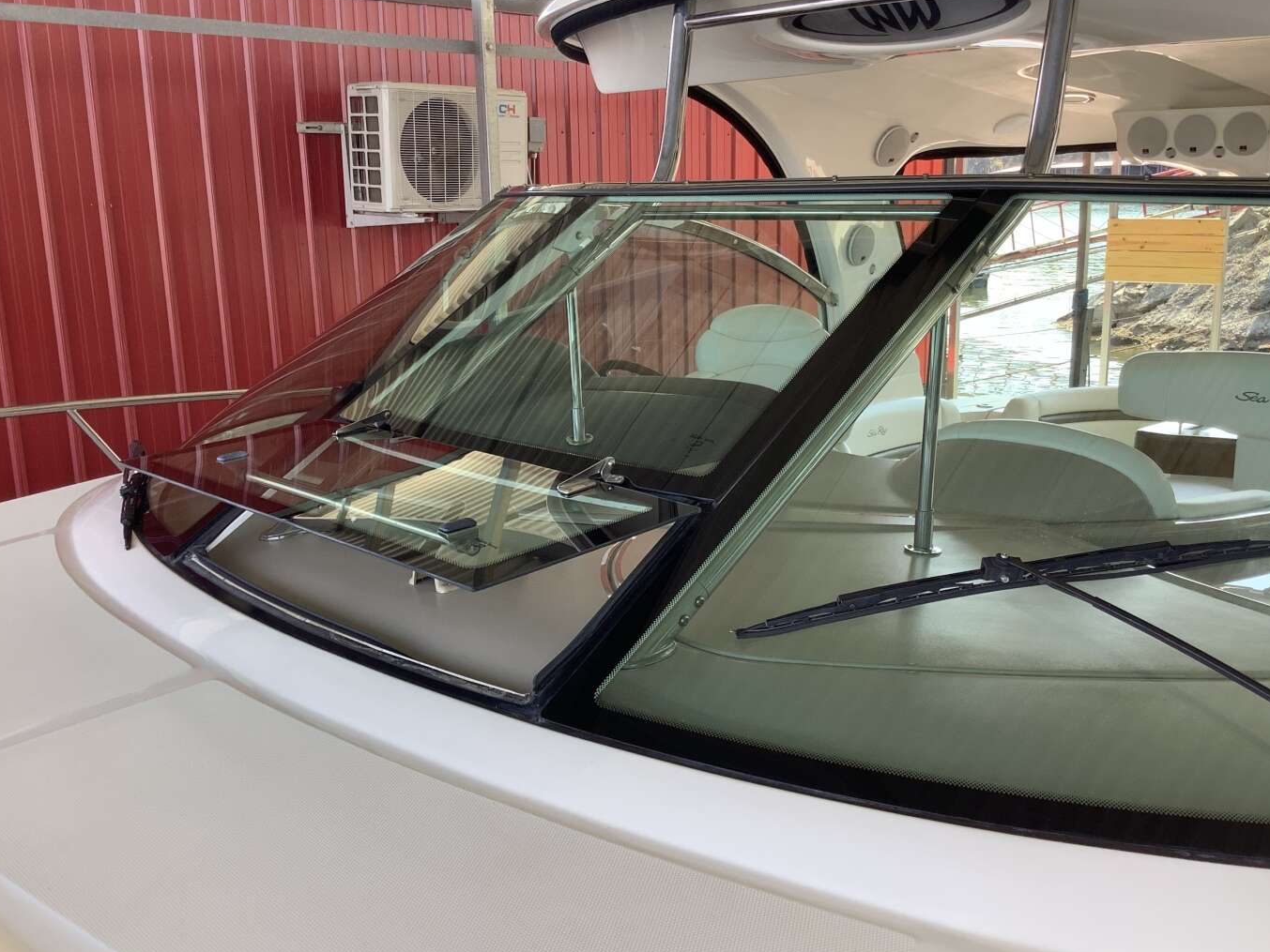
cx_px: 607
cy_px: 479
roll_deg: +2.0
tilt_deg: -13.7
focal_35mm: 33
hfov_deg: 55.3
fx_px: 1211
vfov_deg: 43.0
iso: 40
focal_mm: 3.3
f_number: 2.4
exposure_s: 1/120
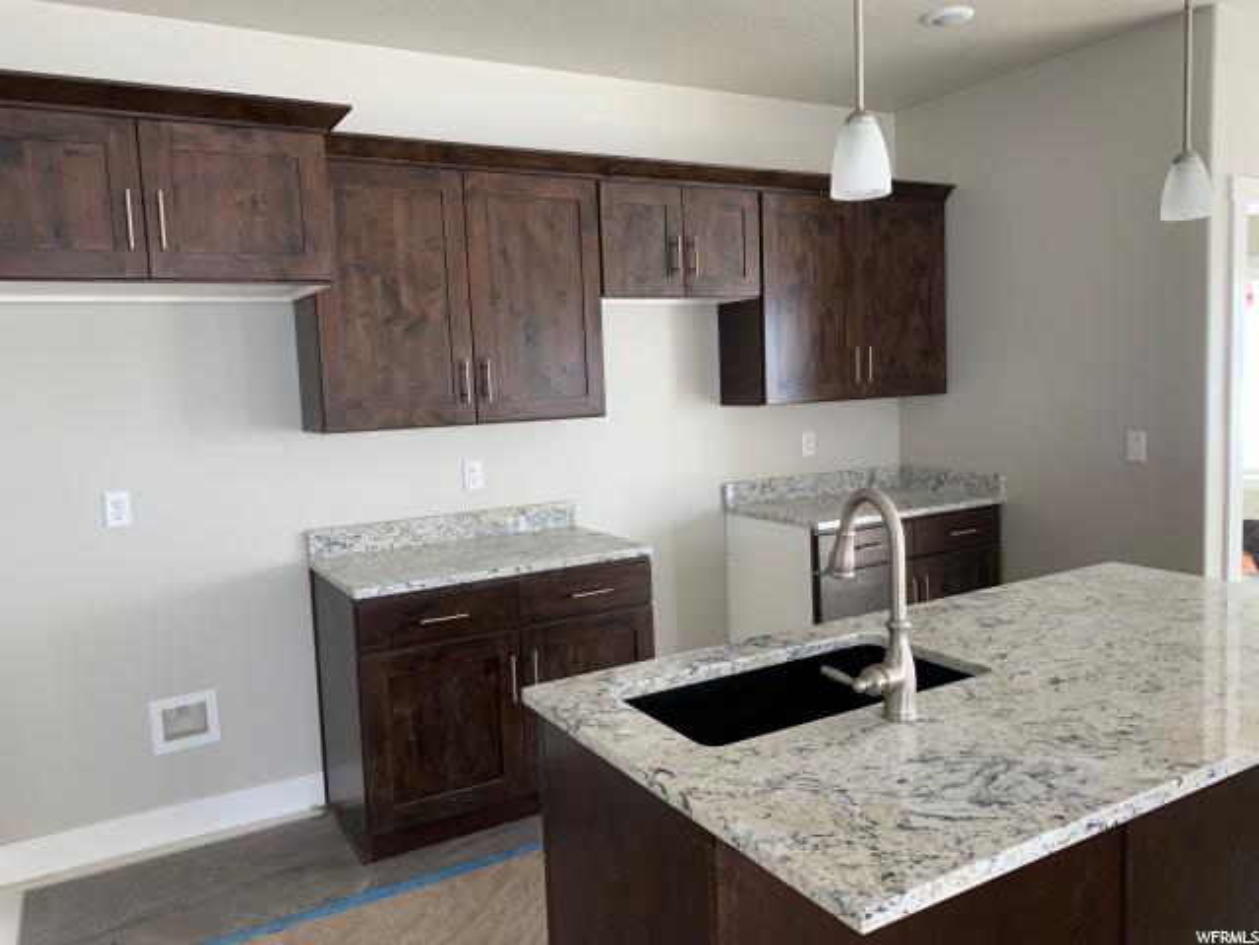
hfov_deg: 67.3
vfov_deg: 53.1
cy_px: 472
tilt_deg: -4.3
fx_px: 946
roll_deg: +1.6
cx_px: 630
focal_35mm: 26
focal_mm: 4.25
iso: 100
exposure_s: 1/91
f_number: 1.8
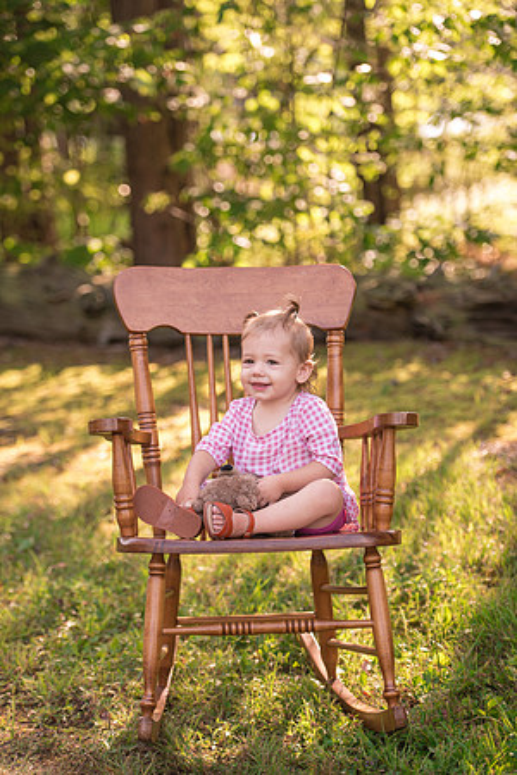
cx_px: 258
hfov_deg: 14.4
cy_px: 388
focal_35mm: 95
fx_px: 2046
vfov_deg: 21.5
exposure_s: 1/640
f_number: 2.8
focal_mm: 95
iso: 400
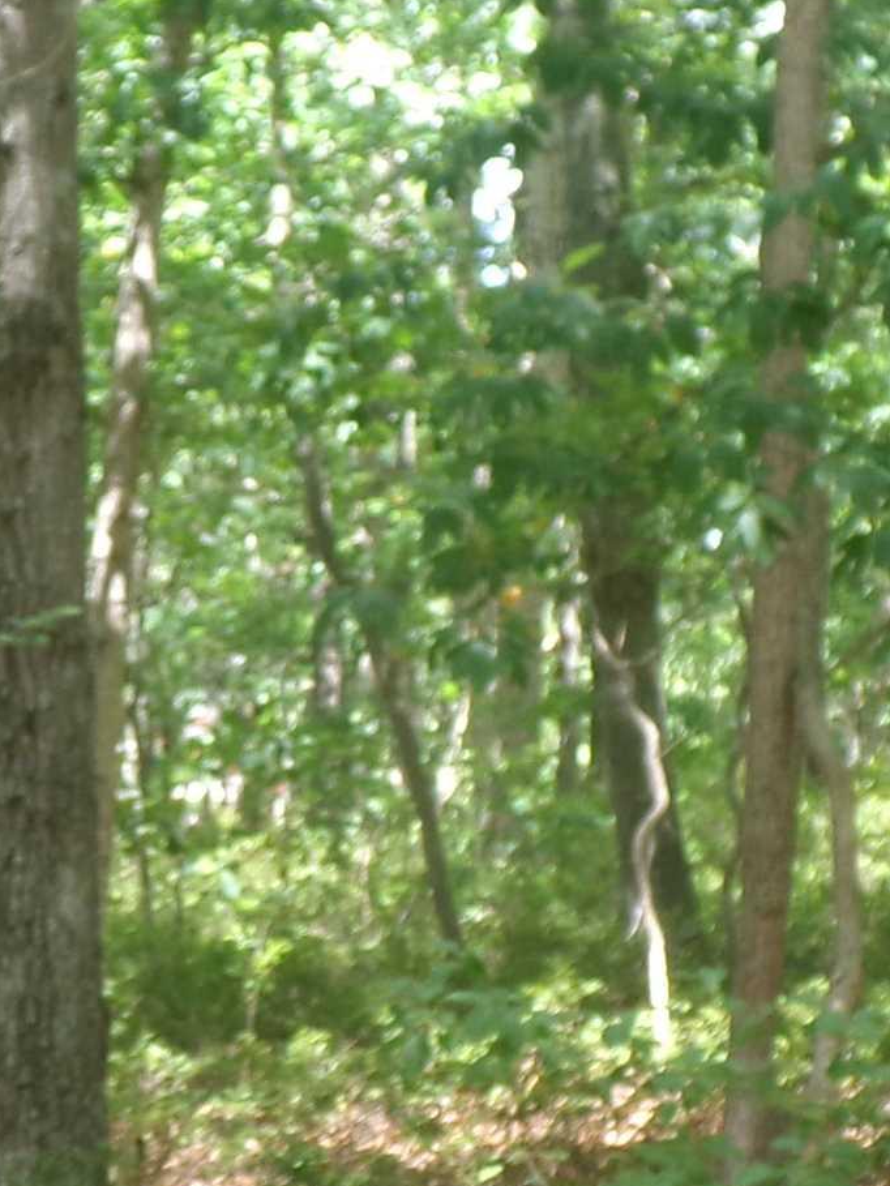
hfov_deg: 11.8
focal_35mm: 125
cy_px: 454
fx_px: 4284
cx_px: 140
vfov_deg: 15.7
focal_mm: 6.6
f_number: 4
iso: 100
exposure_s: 1/50
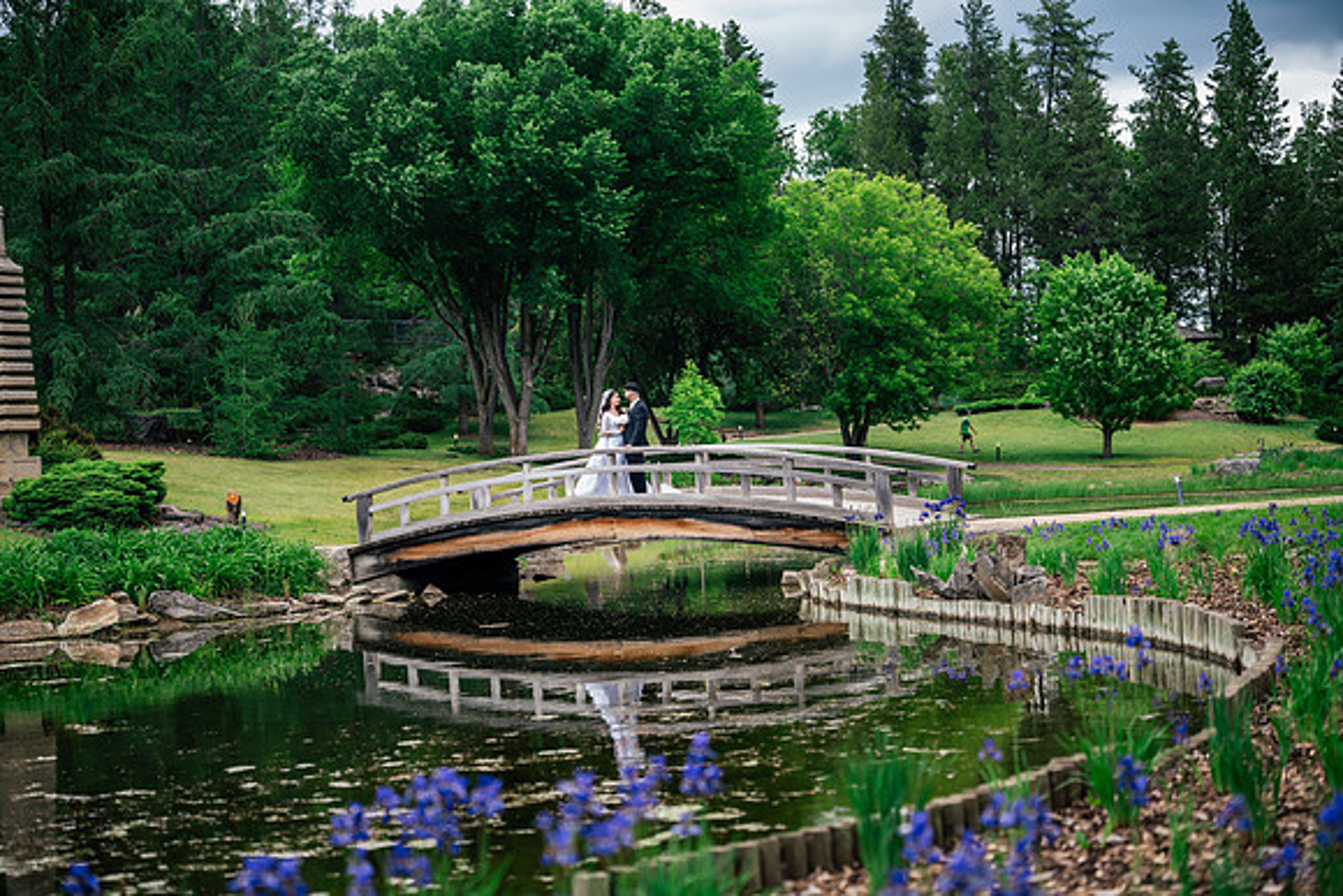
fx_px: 2351
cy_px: 448
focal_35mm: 63
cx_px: 672
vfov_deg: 21.6
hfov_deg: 31.9
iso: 64
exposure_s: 1/200
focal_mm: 63
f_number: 2
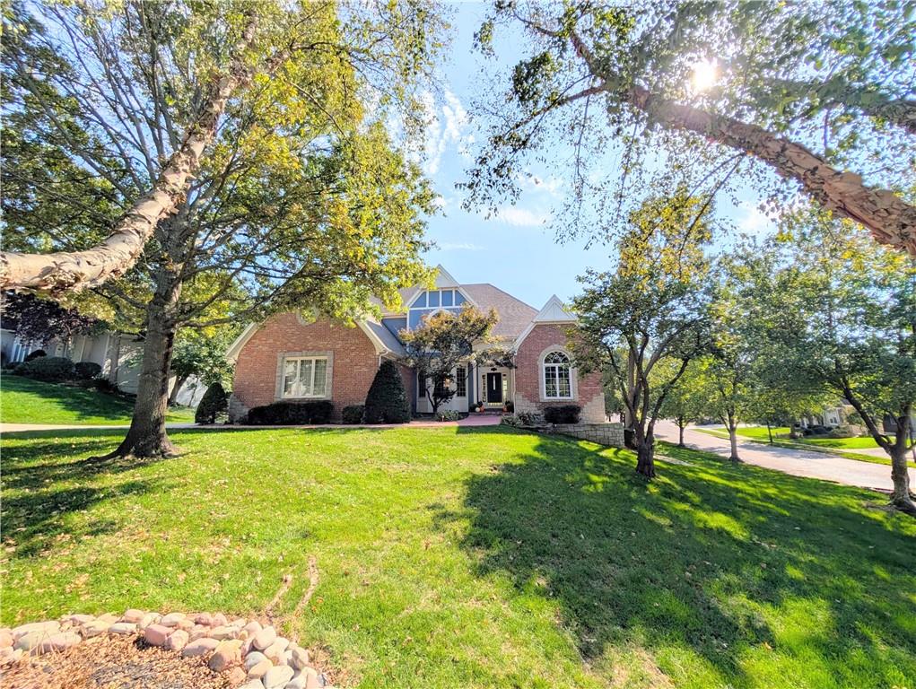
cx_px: 458
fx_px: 318
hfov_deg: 110.5
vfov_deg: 94.6
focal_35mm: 12
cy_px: 344
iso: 52
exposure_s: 1/5319
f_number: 1.7
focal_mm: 2.02
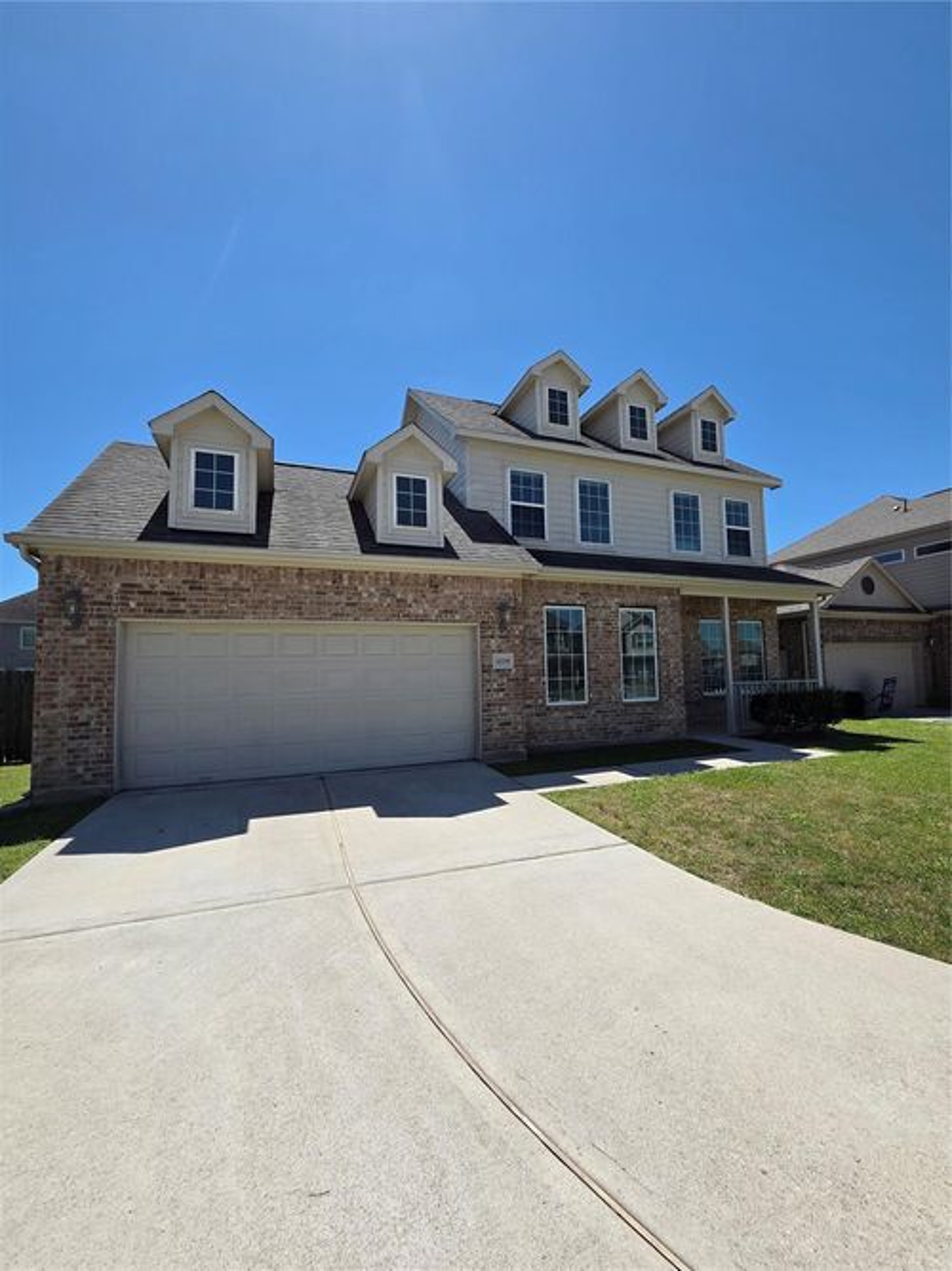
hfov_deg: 89.9
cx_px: 476
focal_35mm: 13
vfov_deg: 106.2
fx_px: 477
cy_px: 636
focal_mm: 2.2
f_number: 2.2
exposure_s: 1/3042
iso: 50
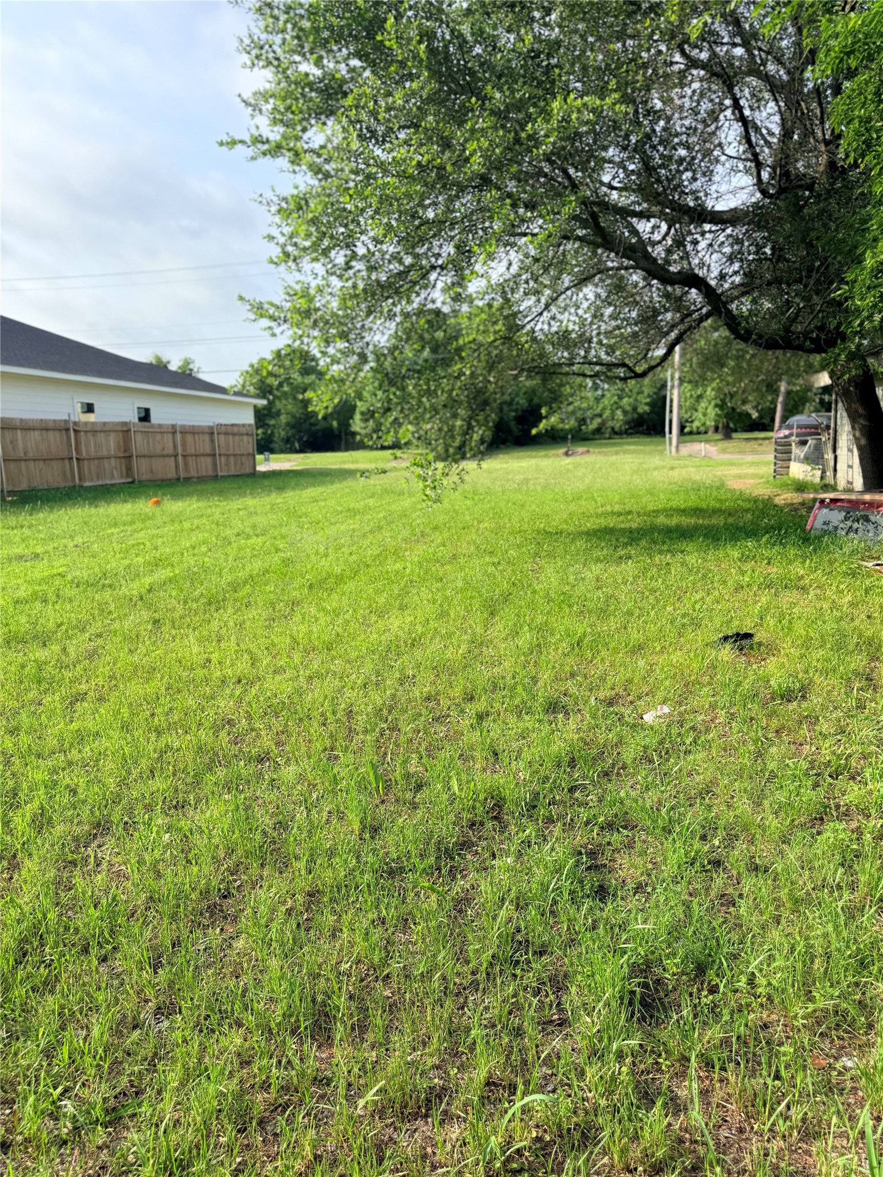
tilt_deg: -8.6
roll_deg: +0.7
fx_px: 816
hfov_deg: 56.8
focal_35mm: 24
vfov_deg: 71.6
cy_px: 588
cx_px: 442
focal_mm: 6.76
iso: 100
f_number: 1.78
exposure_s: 1/2445
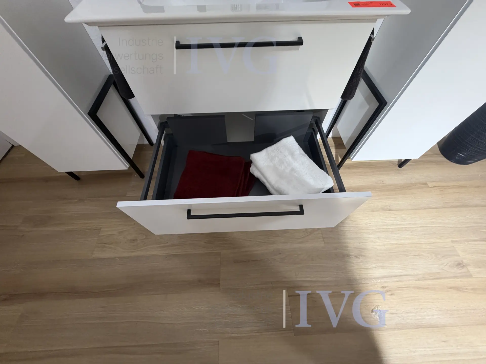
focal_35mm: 14
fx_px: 197
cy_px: 182
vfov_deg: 85.7
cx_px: 243
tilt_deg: -56.4
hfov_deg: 102.1
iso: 250
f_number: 2.2
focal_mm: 2.22
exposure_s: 1/100
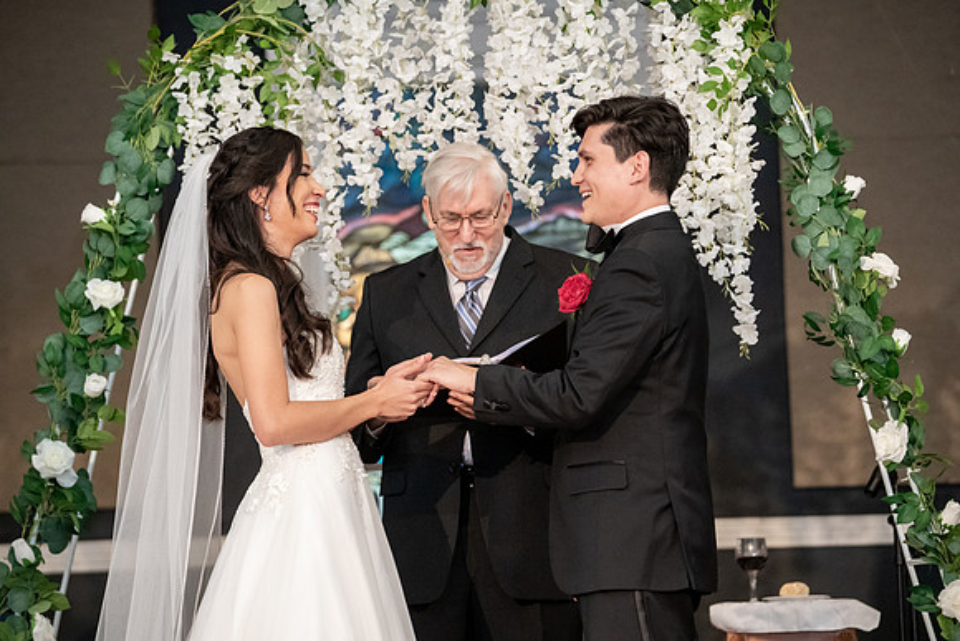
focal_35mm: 138
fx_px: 3681
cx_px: 480
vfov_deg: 9.9
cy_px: 320
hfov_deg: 14.9
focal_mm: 138
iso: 8000
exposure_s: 1/200
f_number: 4
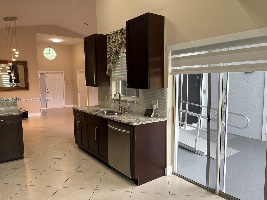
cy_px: 100
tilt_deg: -5.7
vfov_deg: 53.1
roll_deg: +0.0
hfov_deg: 67.3
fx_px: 201
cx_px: 134
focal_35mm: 26
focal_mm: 5.1
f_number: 1.6
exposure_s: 1/120
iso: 100
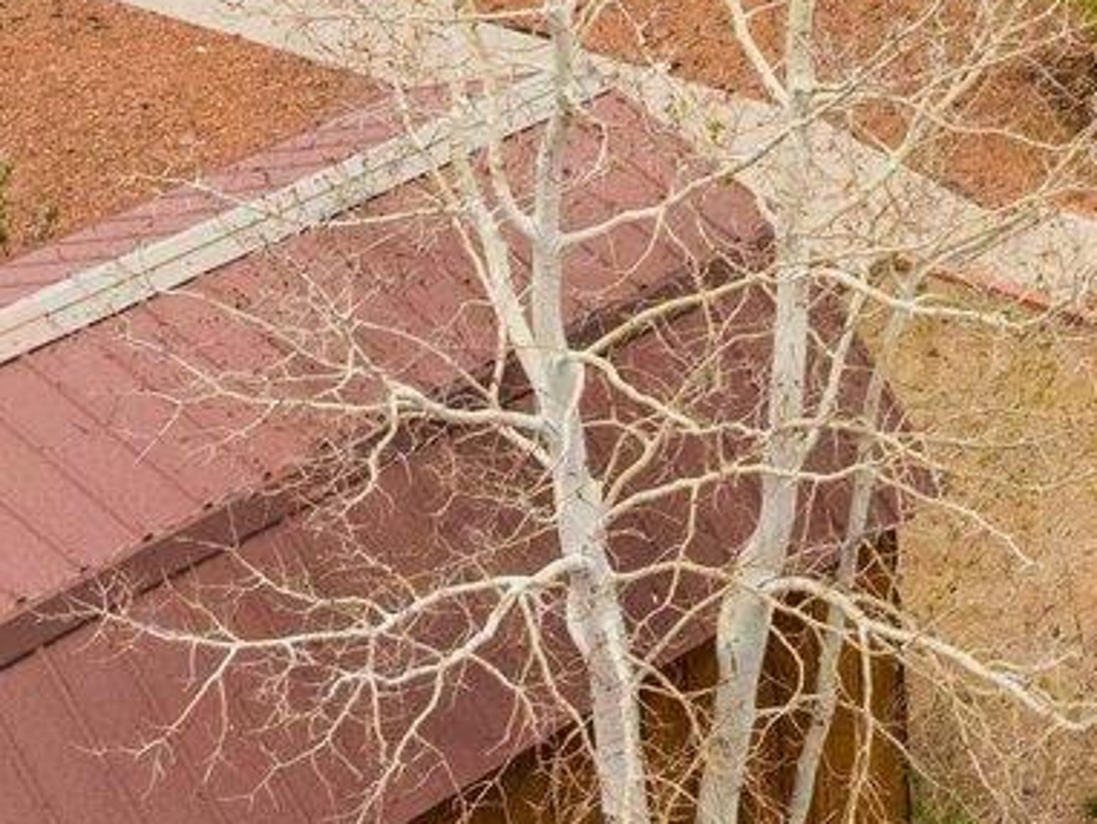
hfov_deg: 14.0
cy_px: -506
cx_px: 1791
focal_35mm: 129
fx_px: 4089
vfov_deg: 11.0
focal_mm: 12.29
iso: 400
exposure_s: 1/640
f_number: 8
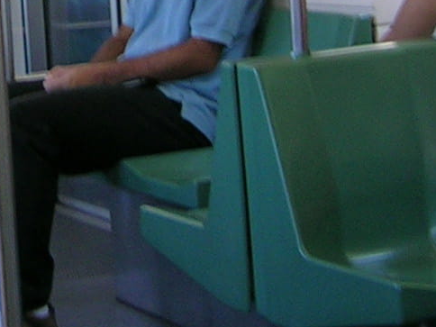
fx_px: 1864
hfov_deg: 13.2
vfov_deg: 9.8
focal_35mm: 148
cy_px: -135
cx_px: 30
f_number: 2.8
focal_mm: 5.4
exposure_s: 1/23
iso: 50
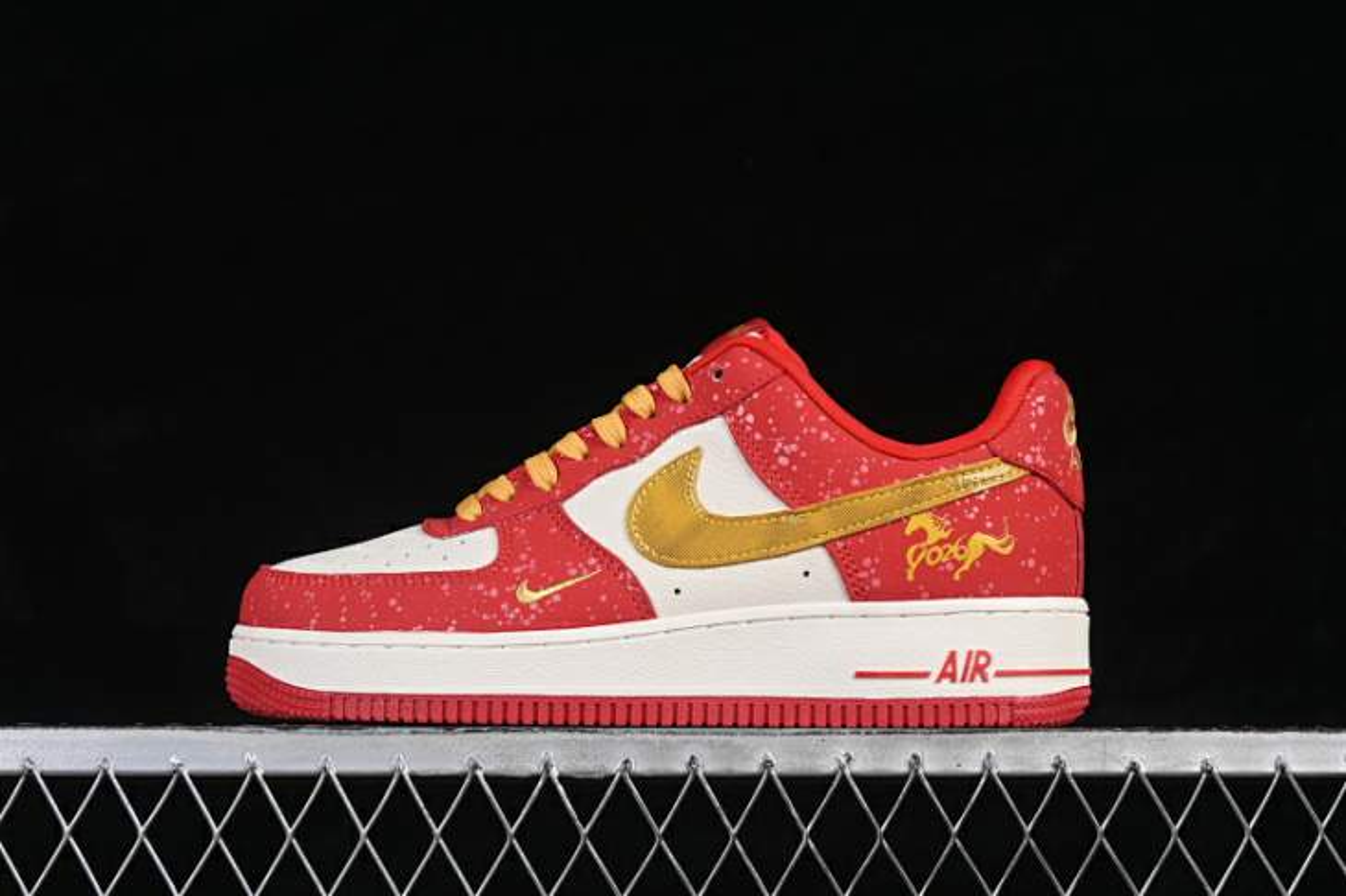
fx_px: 2803
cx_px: 673
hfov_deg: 27.0
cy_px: 448
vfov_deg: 18.2
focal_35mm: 75
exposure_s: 1/80
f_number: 8
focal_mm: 50
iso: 160
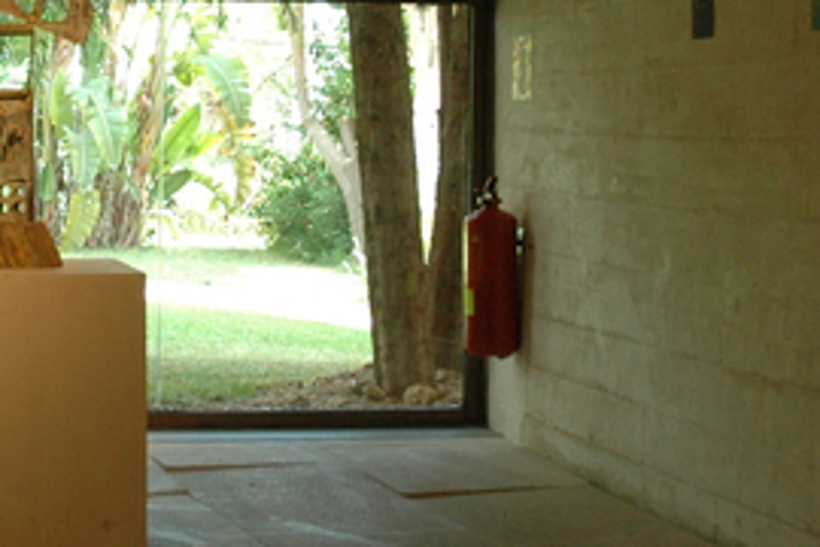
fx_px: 2278
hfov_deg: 20.2
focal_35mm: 100
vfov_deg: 13.6
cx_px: 158
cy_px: 93
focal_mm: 18
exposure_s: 1/100
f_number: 5
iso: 400
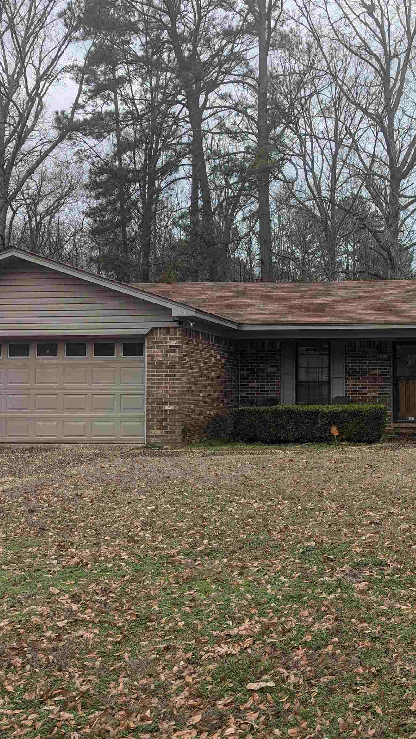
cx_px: 346
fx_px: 686
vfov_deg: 56.6
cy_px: 371
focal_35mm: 35
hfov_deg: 32.6
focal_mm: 6.81
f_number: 1.85
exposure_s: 1/561
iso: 28
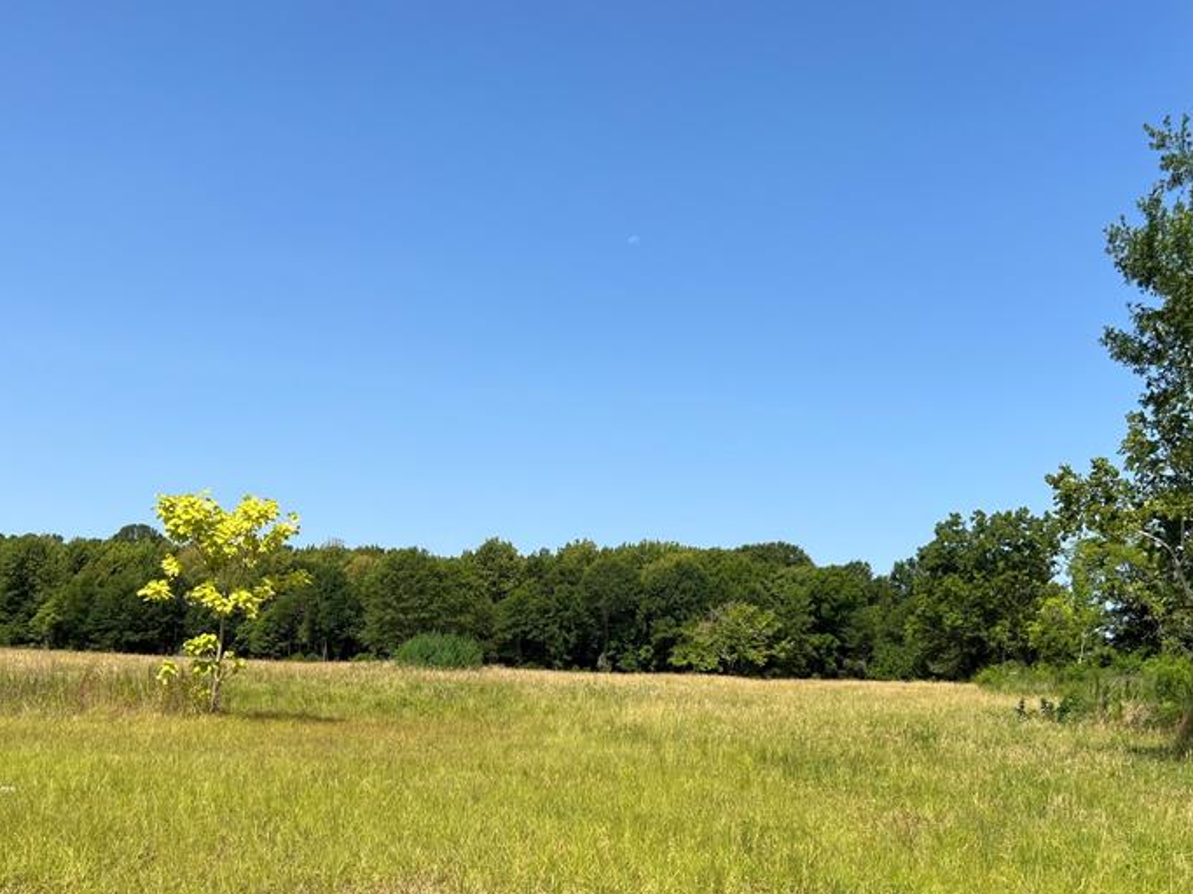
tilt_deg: +5.0
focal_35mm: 39
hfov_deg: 47.8
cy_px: 555
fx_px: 1344
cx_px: 639
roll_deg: -2.7
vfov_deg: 36.6
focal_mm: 5.7
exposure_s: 1/4444
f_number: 1.5
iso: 50
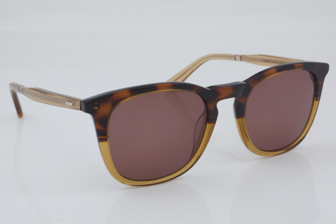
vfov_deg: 18.2
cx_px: 168
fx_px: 700
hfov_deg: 27.0
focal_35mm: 75
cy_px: 112
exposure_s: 1/4
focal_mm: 50
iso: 100
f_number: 32
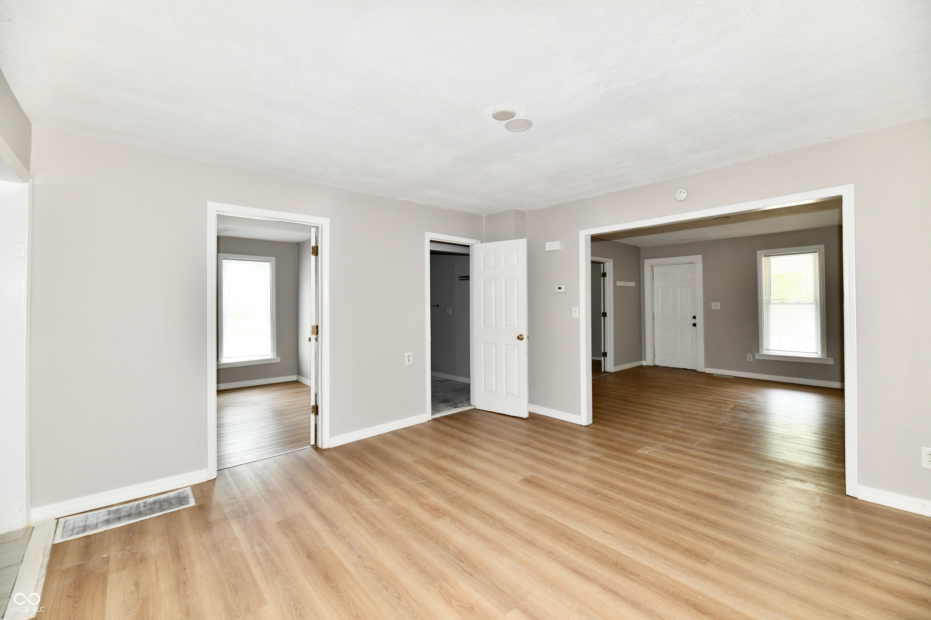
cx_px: 466
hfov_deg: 104.3
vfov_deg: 81.2
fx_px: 362
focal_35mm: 14
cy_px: 310
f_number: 6.3
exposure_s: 1/60
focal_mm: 14
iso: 640
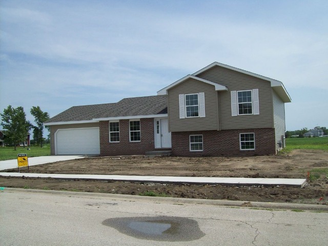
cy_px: 123
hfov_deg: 51.4
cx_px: 164
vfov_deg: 39.7
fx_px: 341
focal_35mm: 36
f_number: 4.8
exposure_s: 1/882
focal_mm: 6
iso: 80
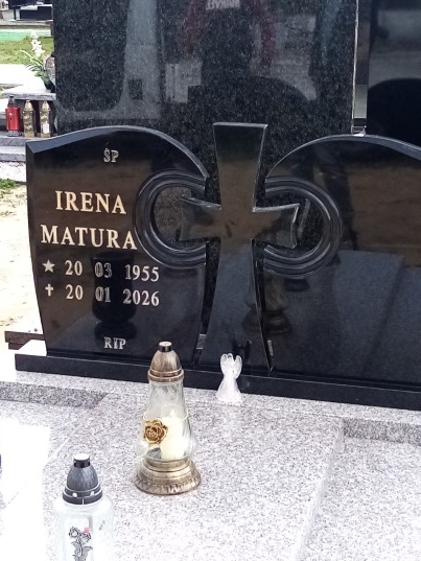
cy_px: 280
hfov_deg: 45.4
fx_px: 502
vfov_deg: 58.3
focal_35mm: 31
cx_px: 195
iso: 105
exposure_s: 1/294
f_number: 1.8
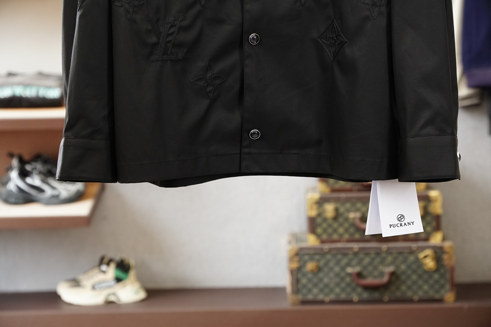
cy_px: 164
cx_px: 246
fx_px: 1125
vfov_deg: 16.6
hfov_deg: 24.6
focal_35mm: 82
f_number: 4
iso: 1250
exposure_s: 1/125
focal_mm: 55
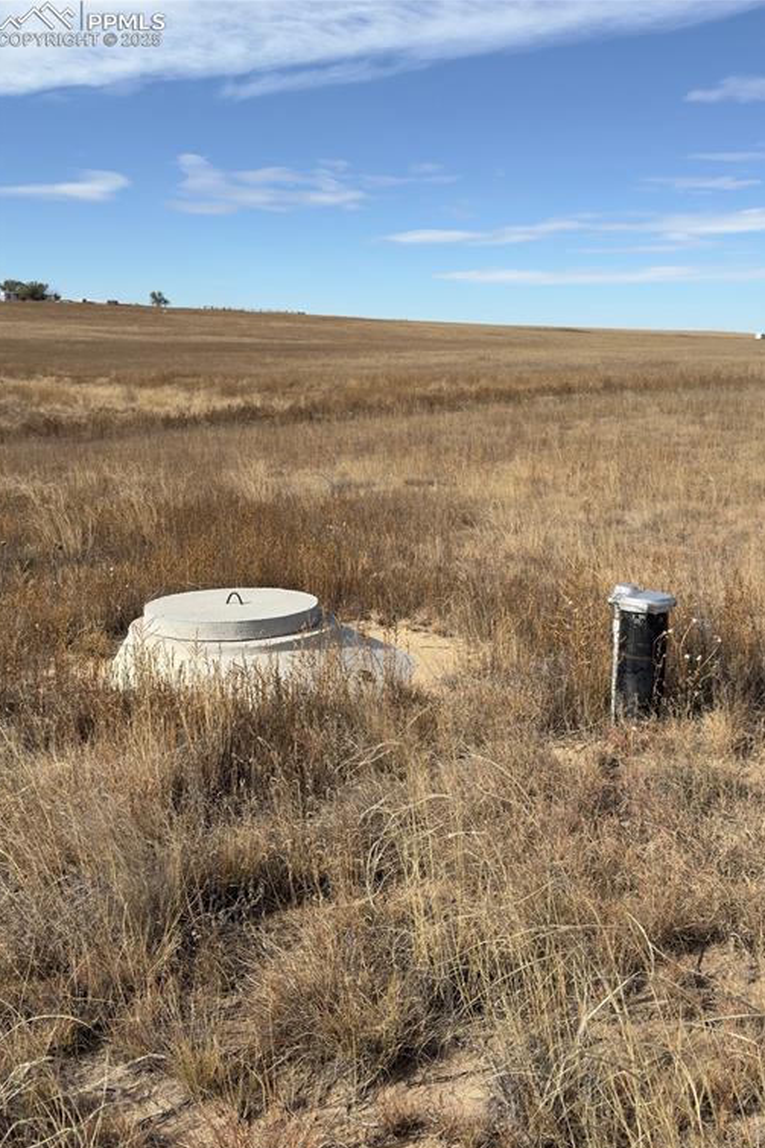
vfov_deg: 51.9
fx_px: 1180
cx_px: 431
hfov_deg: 35.9
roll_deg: -1.1
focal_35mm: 37
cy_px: 582
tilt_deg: -12.4
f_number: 1.78
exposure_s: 1/6849
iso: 100
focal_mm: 6.76
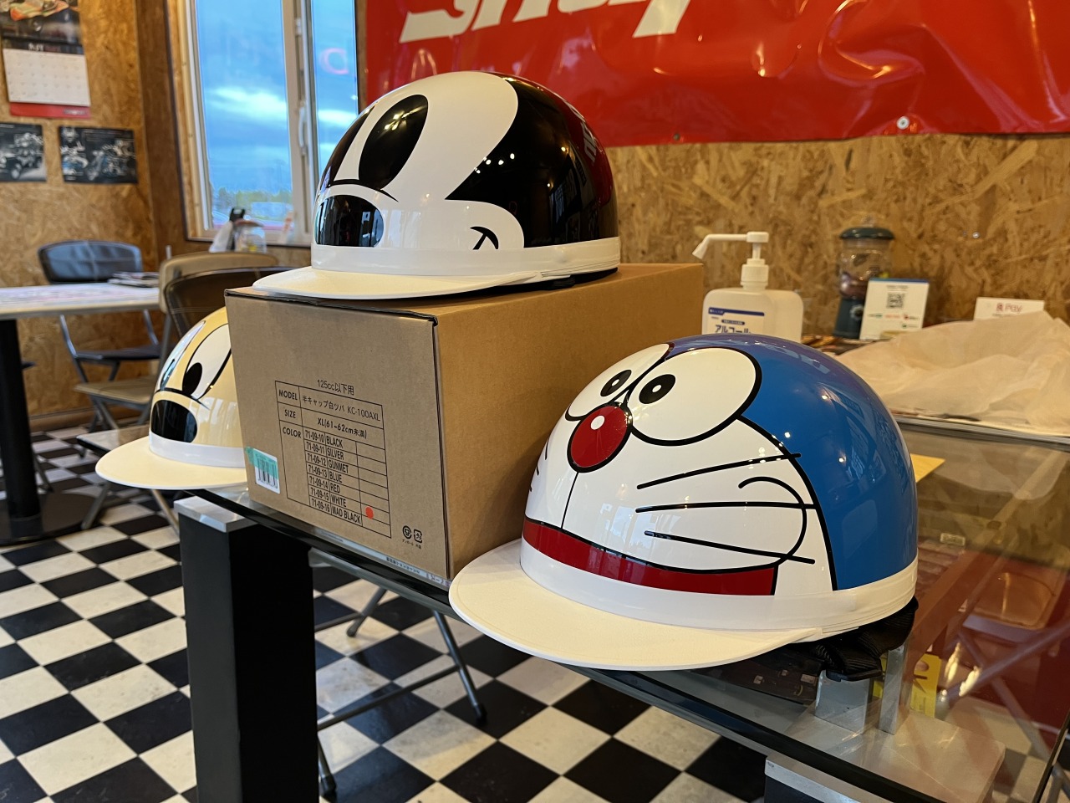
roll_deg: -0.6
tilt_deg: -13.1
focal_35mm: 26
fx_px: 804
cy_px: 402
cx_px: 535
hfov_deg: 67.3
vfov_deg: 53.1
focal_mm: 5.1
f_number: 1.6
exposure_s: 1/50
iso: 125
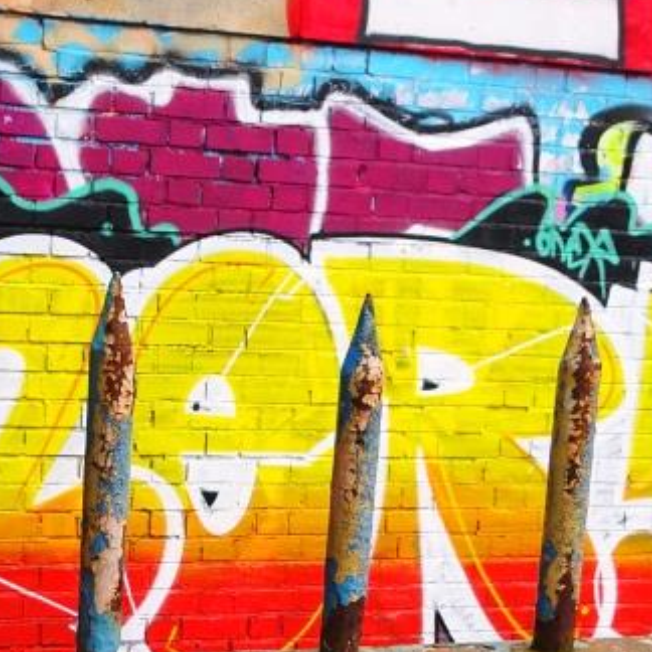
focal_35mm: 67
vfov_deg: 25.4
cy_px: 487
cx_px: 171
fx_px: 1428
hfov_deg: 25.4
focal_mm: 4.1
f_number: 3.5
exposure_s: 1/320
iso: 80
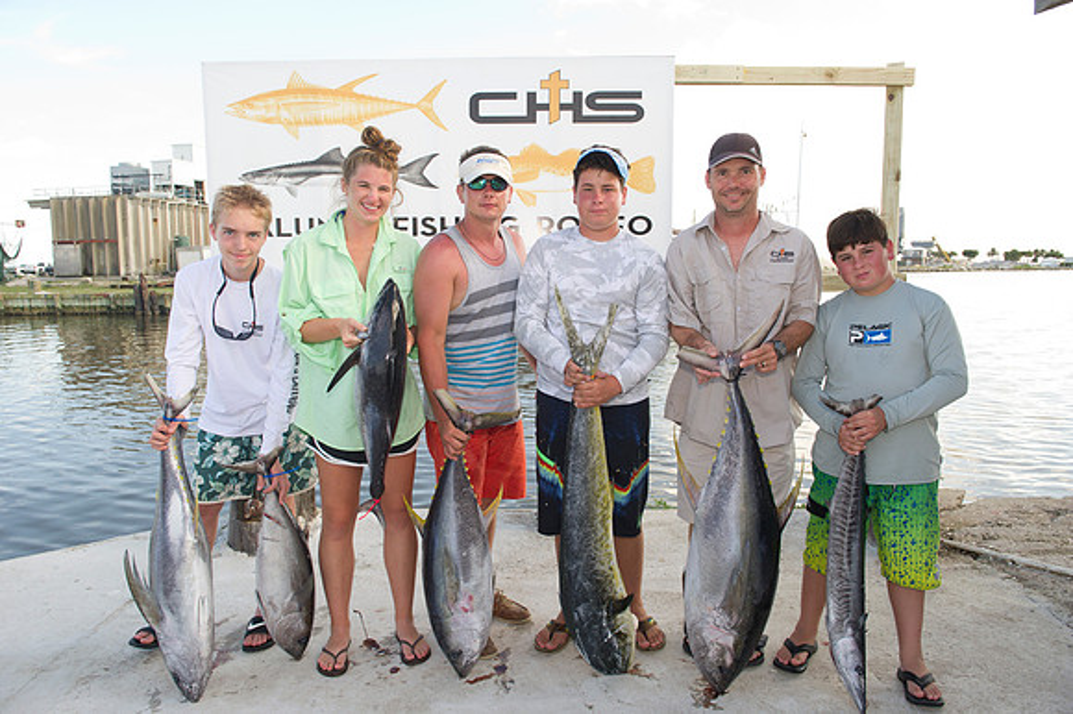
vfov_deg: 49.5
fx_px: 774
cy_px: 357
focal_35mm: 26
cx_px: 536
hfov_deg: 69.4
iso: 400
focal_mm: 26
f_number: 7.1
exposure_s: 1/200
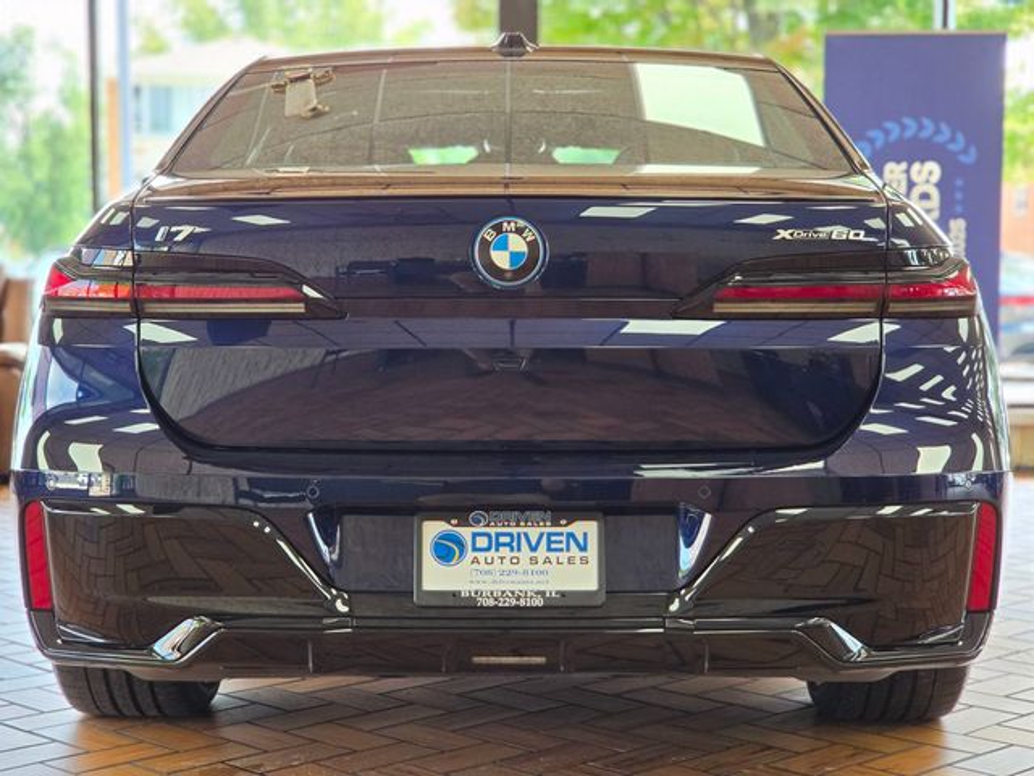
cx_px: 517
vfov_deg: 21.3
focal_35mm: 69
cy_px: 388
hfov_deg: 28.2
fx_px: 2061
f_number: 2.4
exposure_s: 1/120
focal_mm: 7
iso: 125
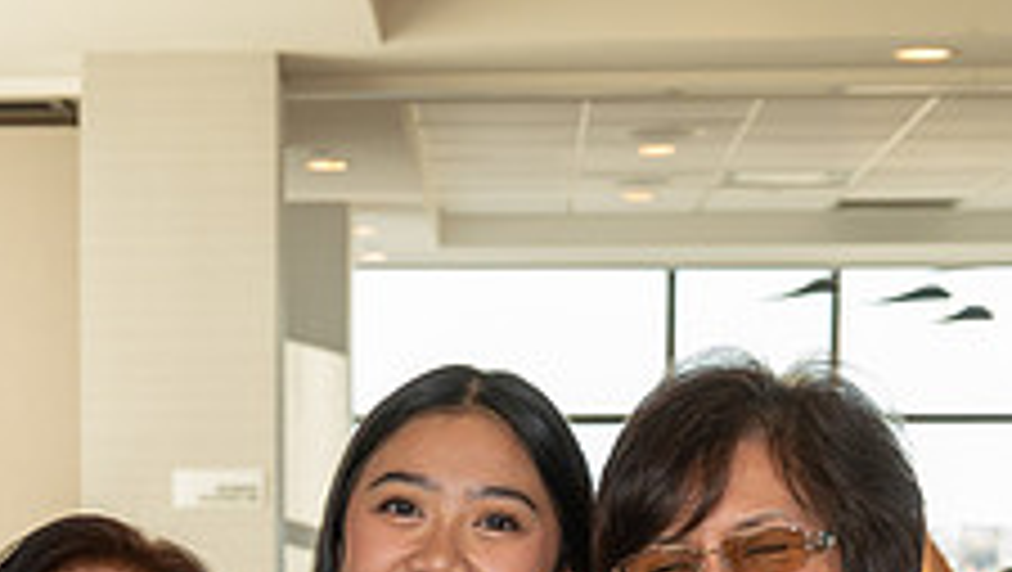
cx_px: 288
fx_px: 3115
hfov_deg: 18.4
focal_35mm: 116
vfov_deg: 10.2
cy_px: 824
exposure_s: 1/125
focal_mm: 43
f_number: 5.6
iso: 1000
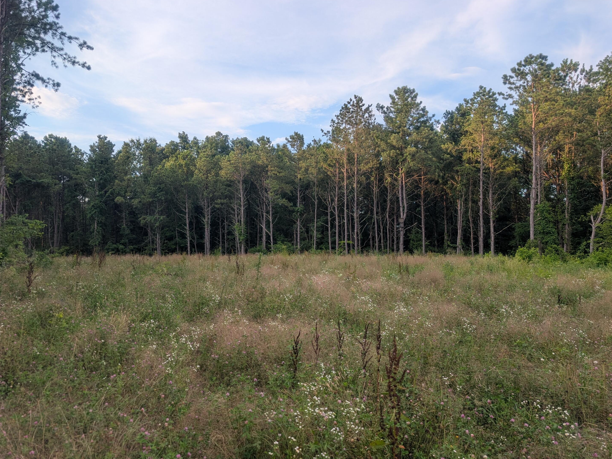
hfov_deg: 69.4
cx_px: 316
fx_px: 442
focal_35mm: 25
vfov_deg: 54.9
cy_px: 234
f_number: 1.68
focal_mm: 6.9
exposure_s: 1/333
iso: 21
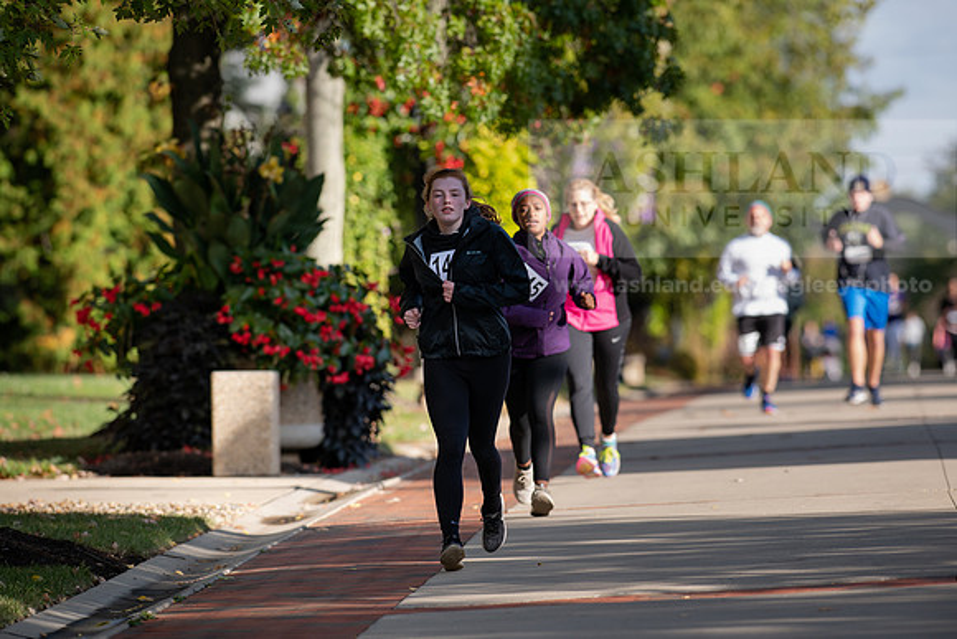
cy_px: 320
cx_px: 478
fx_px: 7976
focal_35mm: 300
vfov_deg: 4.6
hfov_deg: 6.9
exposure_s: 1/500
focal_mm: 300
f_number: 4.5
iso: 200
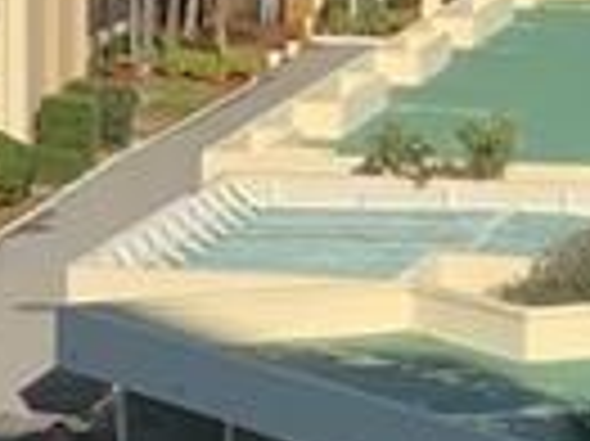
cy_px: 144
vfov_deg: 6.5
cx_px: -968
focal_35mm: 227
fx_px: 3865
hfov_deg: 7.9
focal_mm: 3
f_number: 1.8
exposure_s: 1/2959
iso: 20
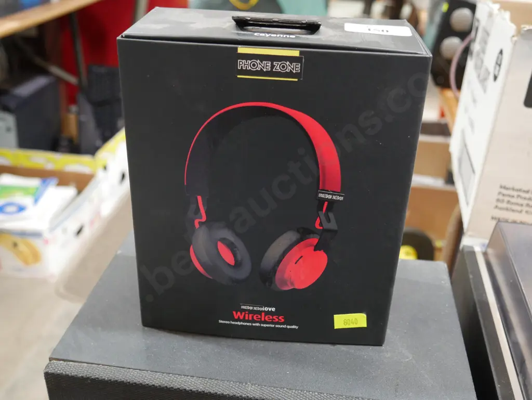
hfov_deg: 49.0
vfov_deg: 37.8
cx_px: 266
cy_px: 200
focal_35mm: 38
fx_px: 584
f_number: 4.1
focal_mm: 19
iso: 2000
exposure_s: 1/60
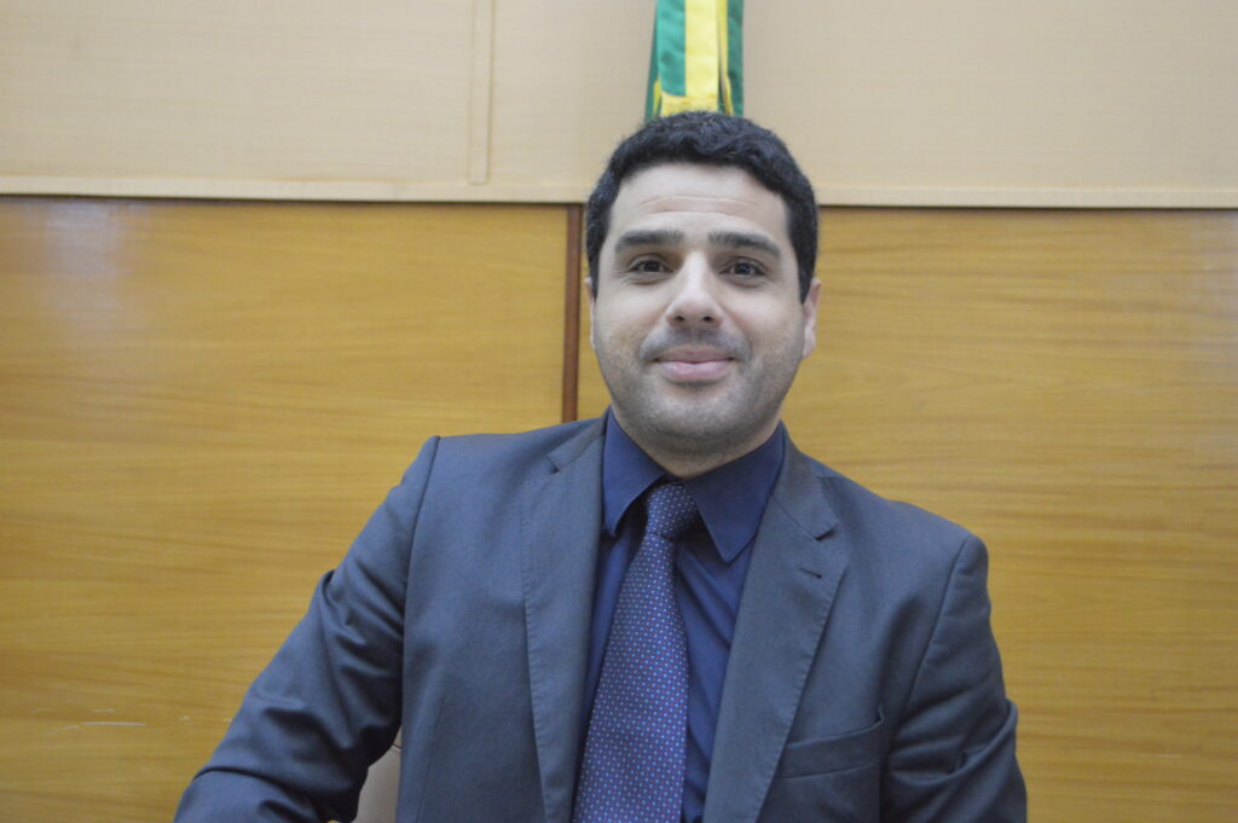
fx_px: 1495
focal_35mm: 44
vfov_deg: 30.8
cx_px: 619
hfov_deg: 45.0
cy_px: 412
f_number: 4.5
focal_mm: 29
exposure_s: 1/50
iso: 3200
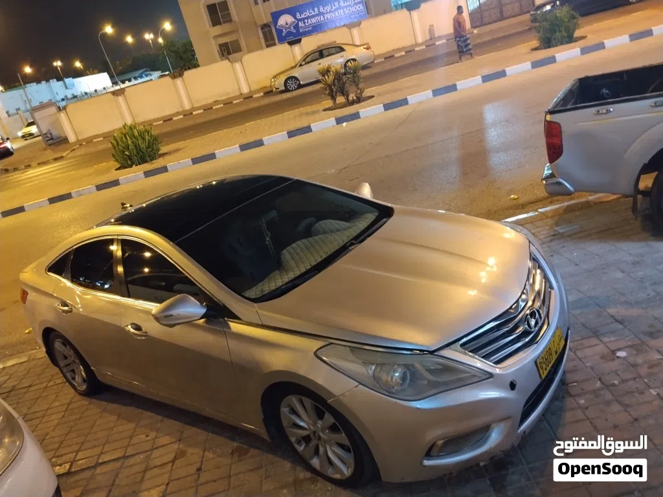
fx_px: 555
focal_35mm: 29
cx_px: 332
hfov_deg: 61.7
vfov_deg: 48.2
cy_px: 248
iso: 1000
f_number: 1.8
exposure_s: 1/20
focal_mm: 4.22
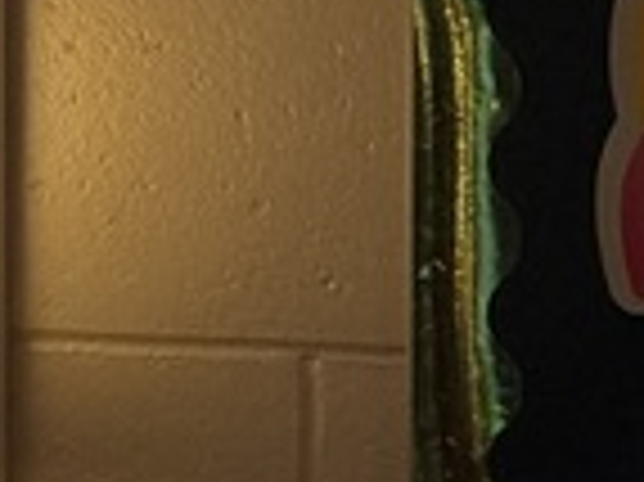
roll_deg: -0.3
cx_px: -1581
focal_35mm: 717
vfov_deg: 2.1
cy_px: -428
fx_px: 13328
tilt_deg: +0.5
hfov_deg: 2.7
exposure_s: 1/120
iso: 250
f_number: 2.8
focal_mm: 16.89
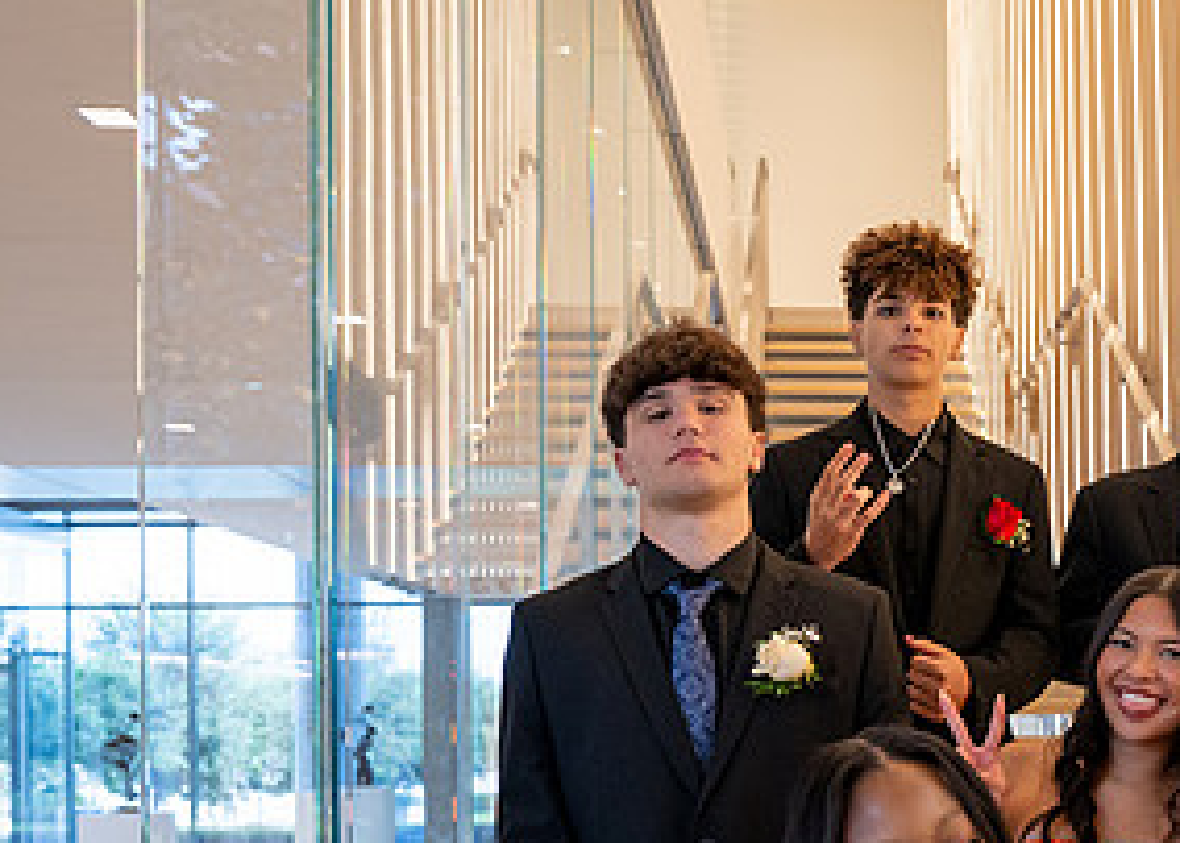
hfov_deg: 36.8
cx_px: 1013
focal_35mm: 50
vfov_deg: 27.4
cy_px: 722
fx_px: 1676
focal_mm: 20
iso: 1000
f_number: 2.8
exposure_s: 1/500
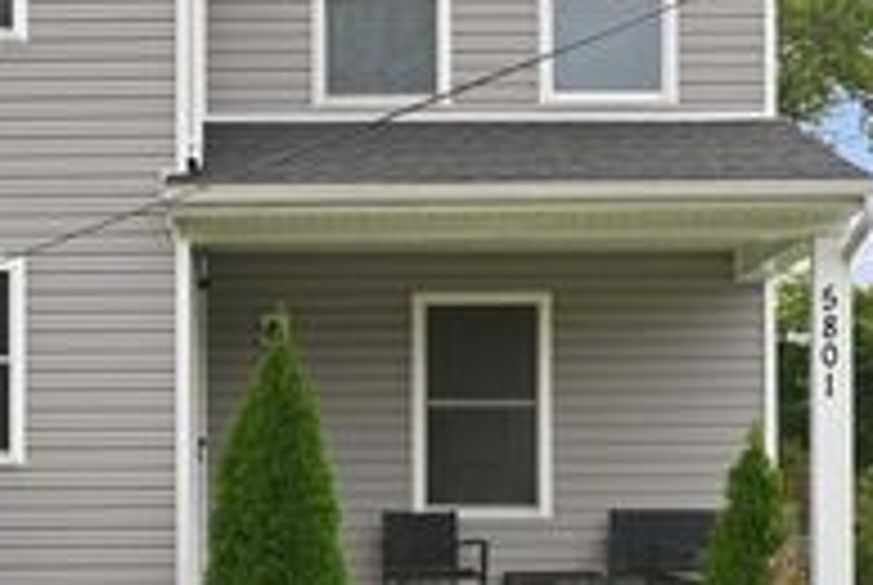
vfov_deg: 15.2
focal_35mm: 90
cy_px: 169
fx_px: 2186
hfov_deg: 22.4
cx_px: 220
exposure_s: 1/320
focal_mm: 35
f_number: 8
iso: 200
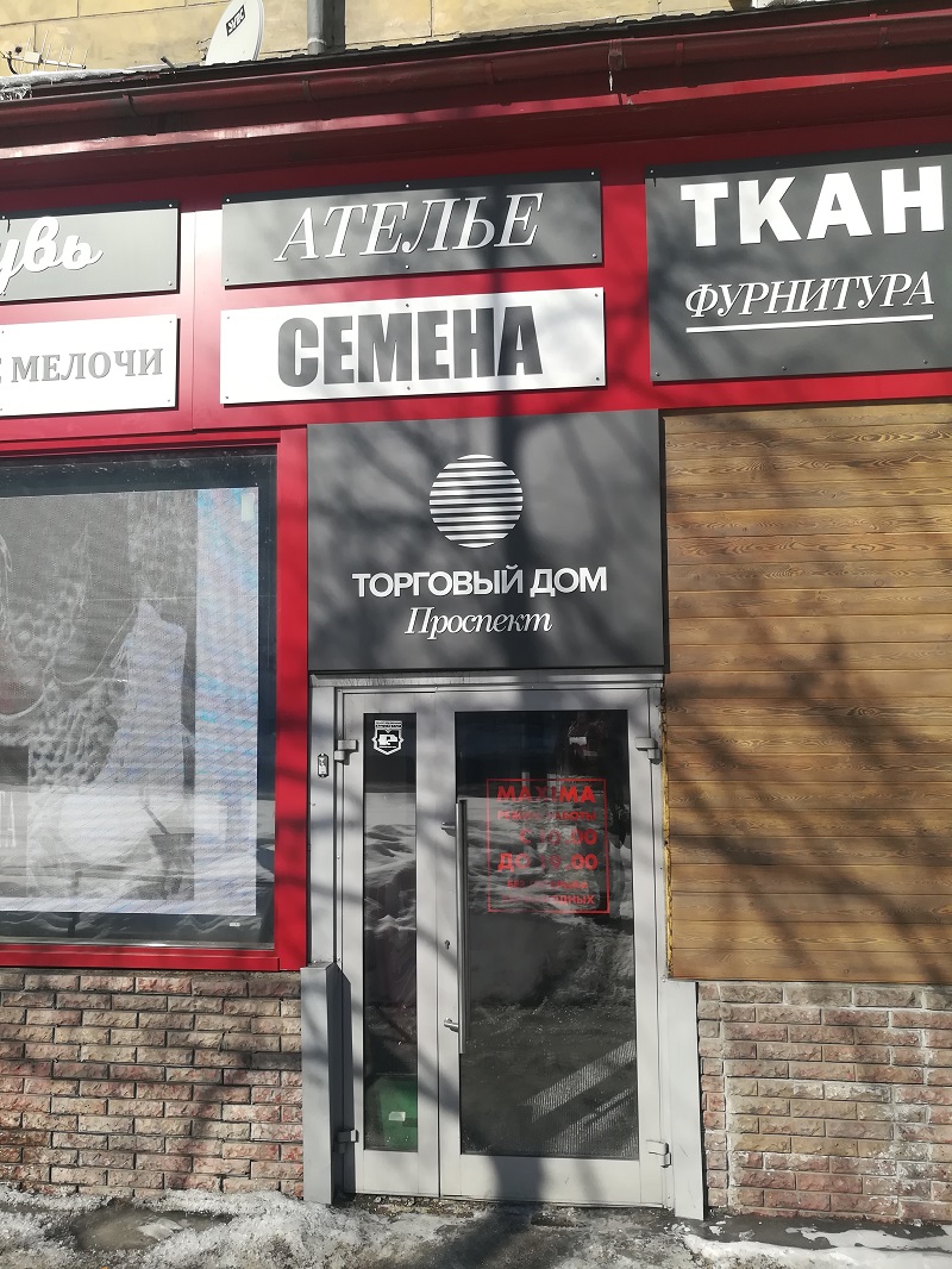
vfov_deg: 67.3
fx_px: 953
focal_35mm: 26
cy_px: 634
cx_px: 476
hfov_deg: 53.1
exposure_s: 1/999
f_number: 2.2
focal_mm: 3.83
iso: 50
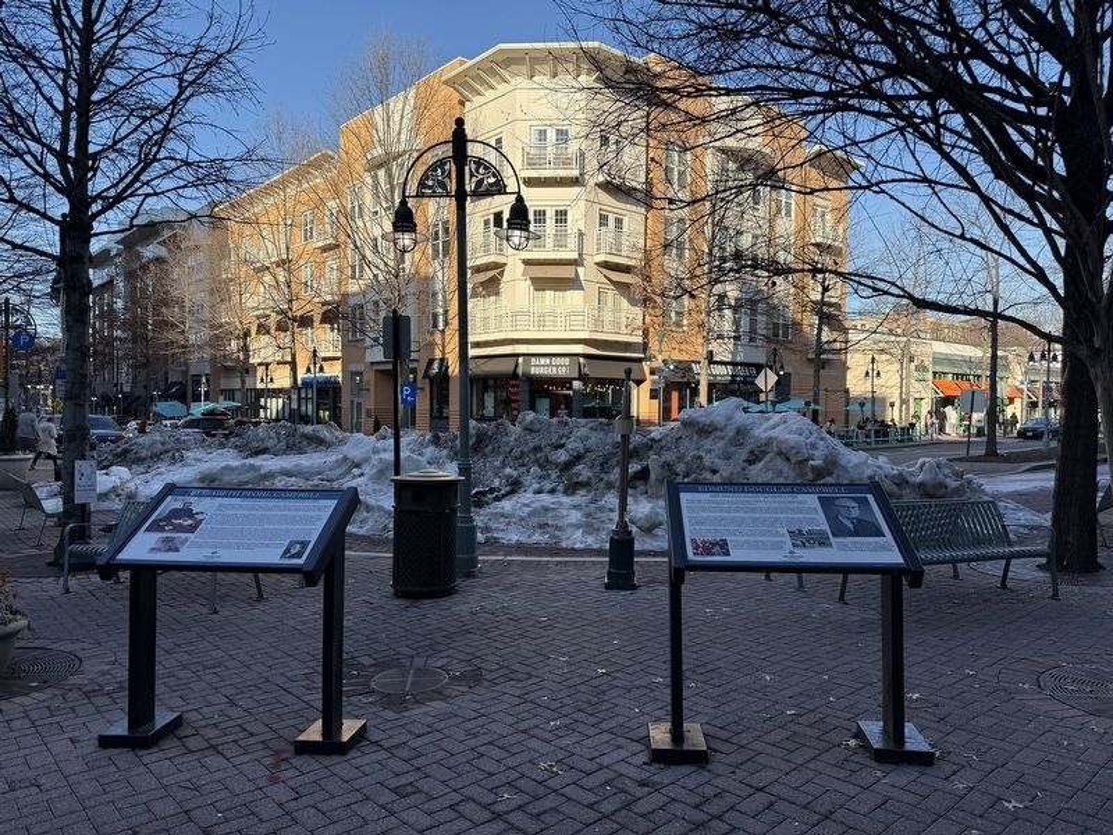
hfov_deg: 71.6
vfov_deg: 56.8
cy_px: 418
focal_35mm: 24
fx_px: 772
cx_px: 556
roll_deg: -1.4
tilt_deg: +0.1
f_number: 1.78
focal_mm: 6.76
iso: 100
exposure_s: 1/2370
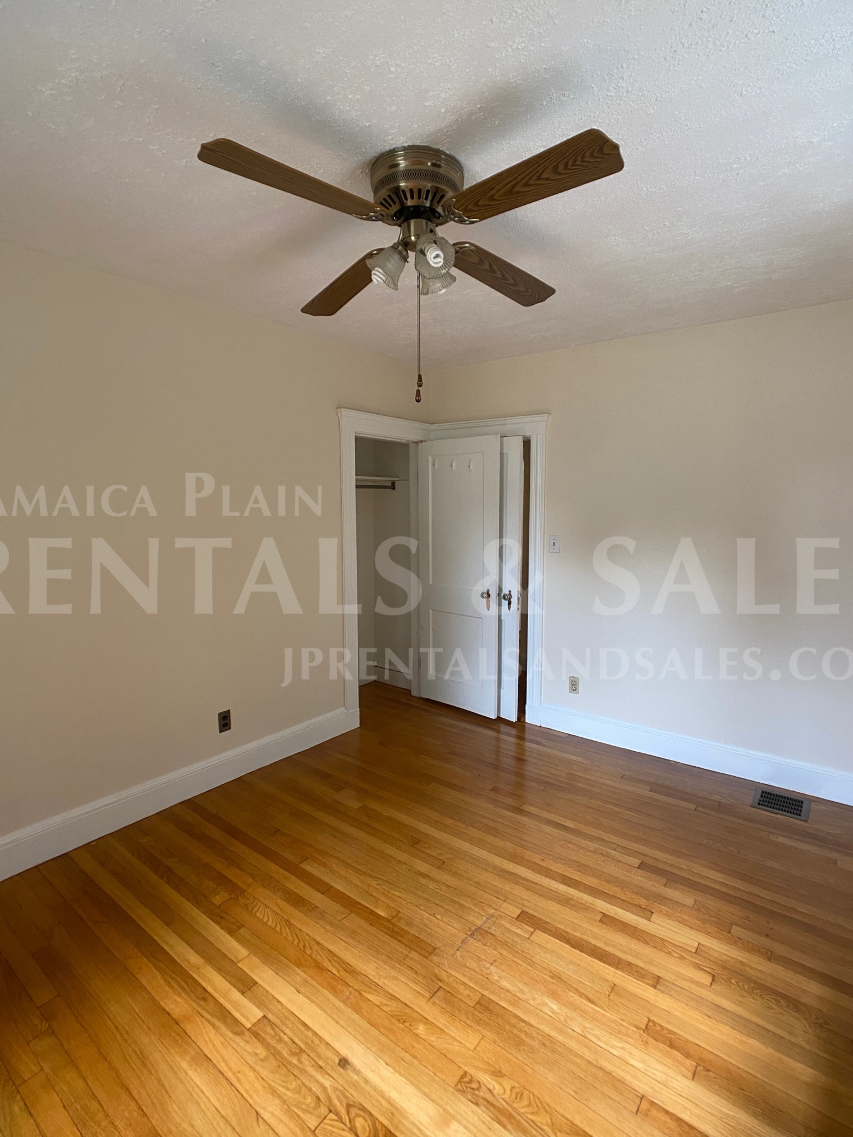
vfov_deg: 67.3
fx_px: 854
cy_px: 568
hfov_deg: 53.1
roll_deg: +0.2
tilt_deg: -5.8
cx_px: 426
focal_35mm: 26
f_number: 1.8
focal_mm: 4.25
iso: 160
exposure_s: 1/60
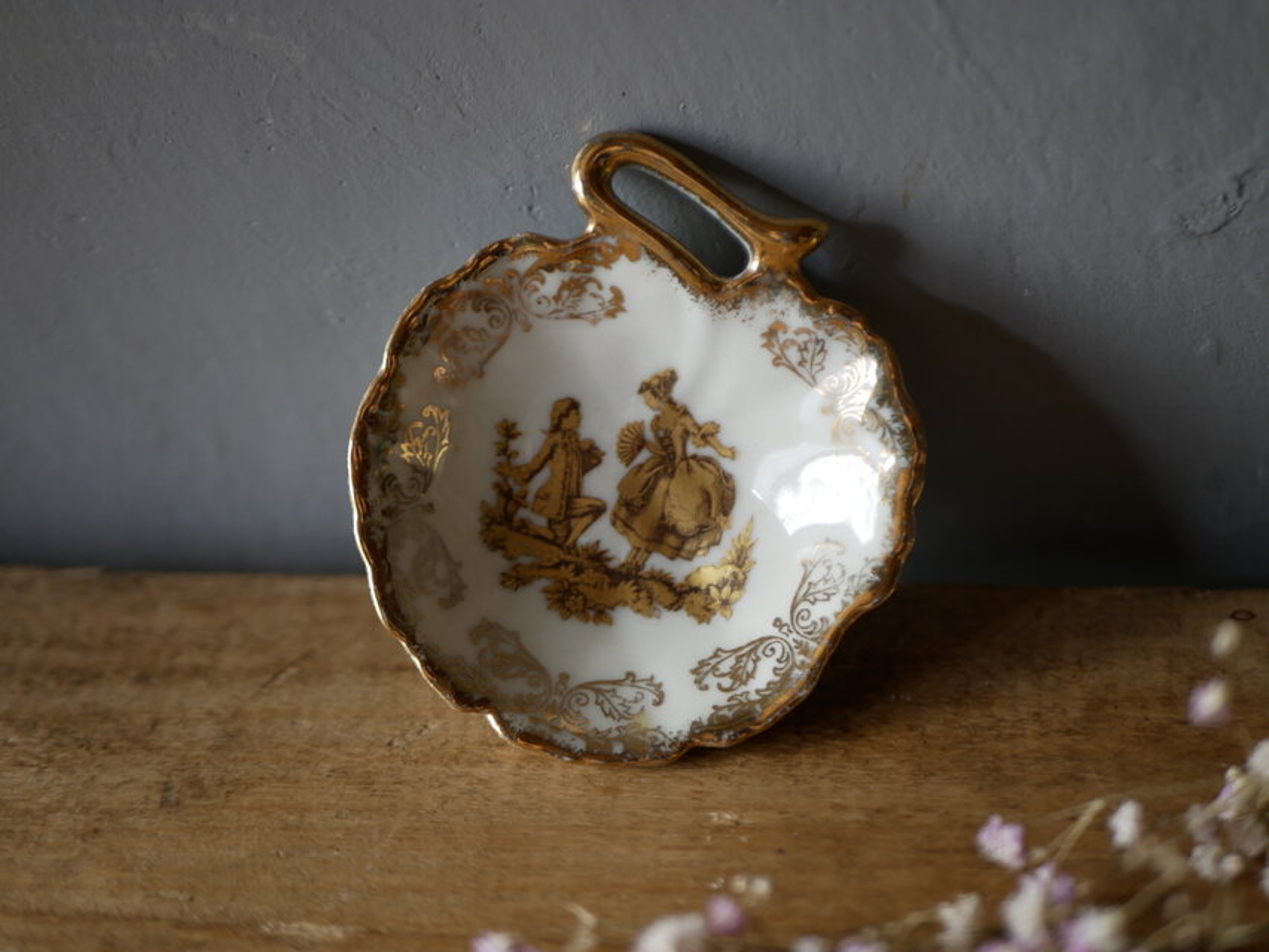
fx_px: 1833
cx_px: 634
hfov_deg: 38.2
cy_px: 476
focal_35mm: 50
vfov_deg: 29.1
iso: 250
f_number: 1.7
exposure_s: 1/125
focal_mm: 25
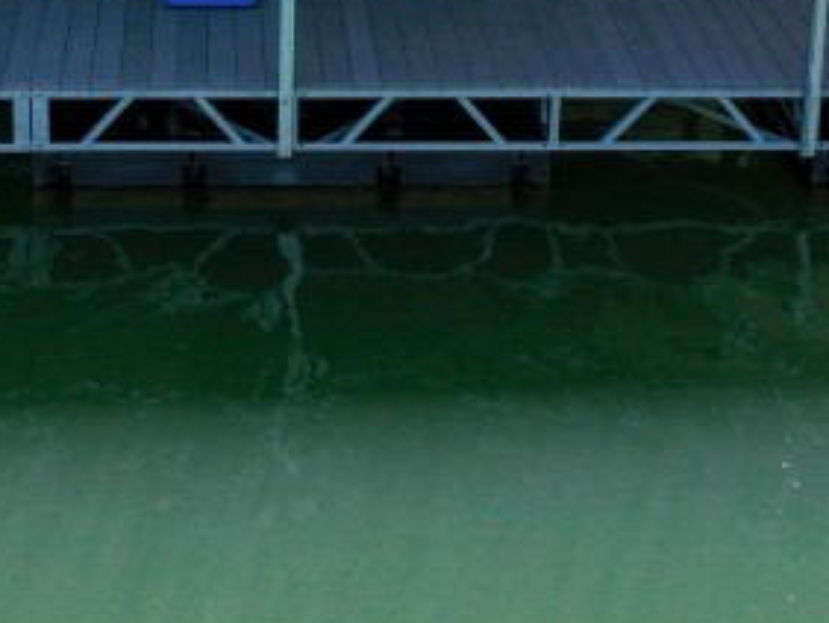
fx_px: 2085
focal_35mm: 87
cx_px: 218
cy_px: -257
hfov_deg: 22.3
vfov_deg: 15.9
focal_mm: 12.3
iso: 170
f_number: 2.8
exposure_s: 1/2500
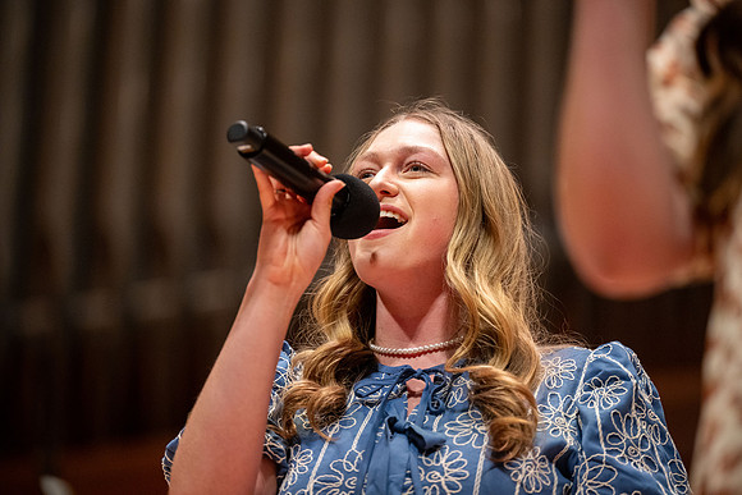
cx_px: 371
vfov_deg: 7.6
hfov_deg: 11.4
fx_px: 3711
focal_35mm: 180
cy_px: 248
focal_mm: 180
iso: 3200
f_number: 2.8
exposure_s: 1/640
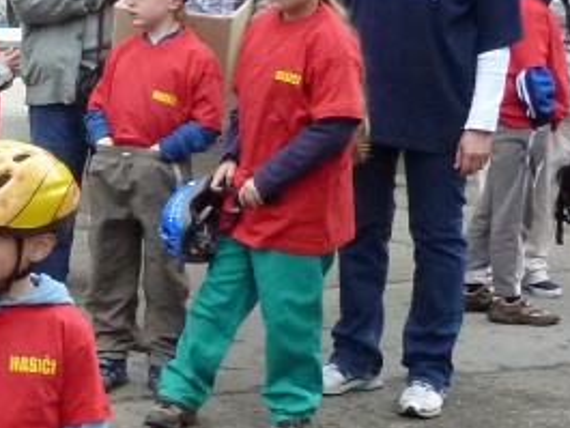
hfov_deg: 15.5
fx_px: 1845
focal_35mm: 112
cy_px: 359
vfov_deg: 13.2
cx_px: -400
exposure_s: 1/400
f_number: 3.4
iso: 400
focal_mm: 4.7
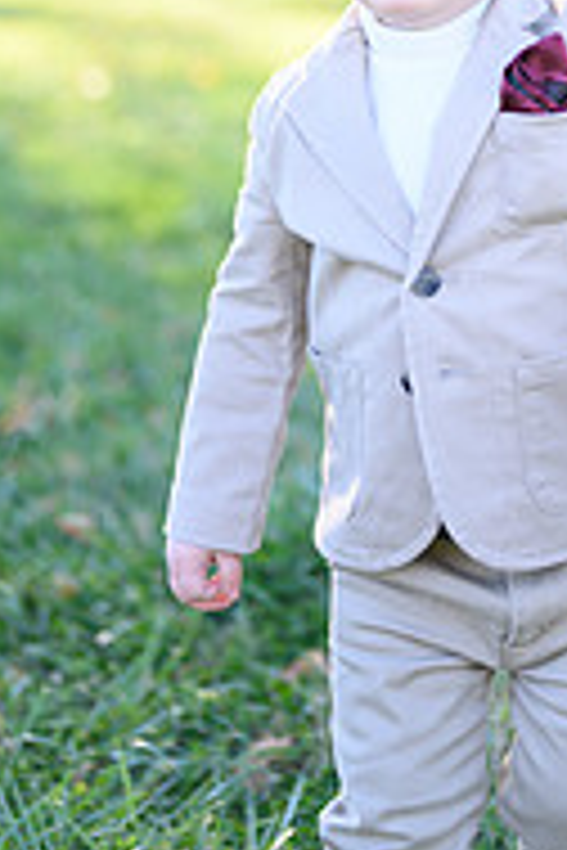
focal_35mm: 119
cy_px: -22
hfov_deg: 11.5
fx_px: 2811
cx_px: 475
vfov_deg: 16.8
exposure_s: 1/800
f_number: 2
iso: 320
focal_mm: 50
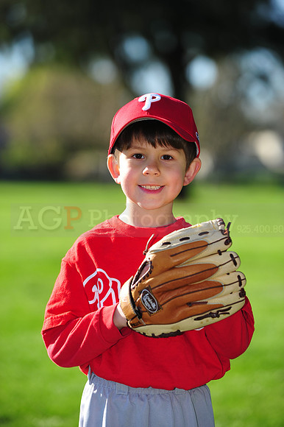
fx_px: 1836
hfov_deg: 8.8
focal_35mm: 155
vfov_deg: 13.3
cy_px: 214
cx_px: 142
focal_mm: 155
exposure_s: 1/800
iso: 200
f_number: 4.5
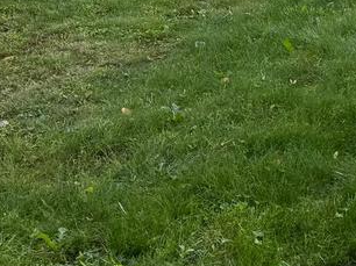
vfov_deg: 11.8
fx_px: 1161
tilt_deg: -3.3
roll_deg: -1.6
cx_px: 382
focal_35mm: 113
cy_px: -250
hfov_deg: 16.9
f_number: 1.78
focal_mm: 6.76
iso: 80
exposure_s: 1/1106
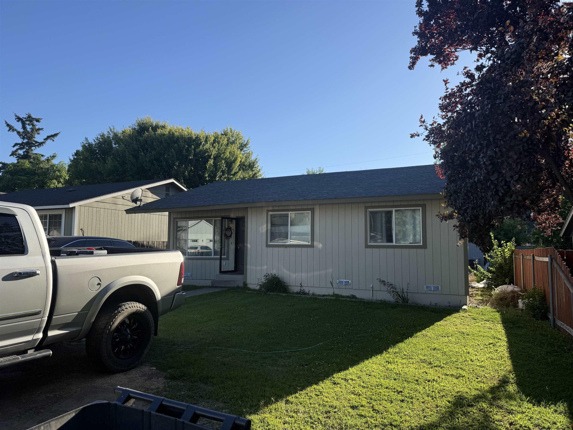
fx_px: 397
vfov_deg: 56.8
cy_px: 215
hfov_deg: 71.6
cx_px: 286
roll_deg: -0.4
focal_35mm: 24
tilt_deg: +3.8
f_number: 1.78
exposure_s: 1/2703
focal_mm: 6.76
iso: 80
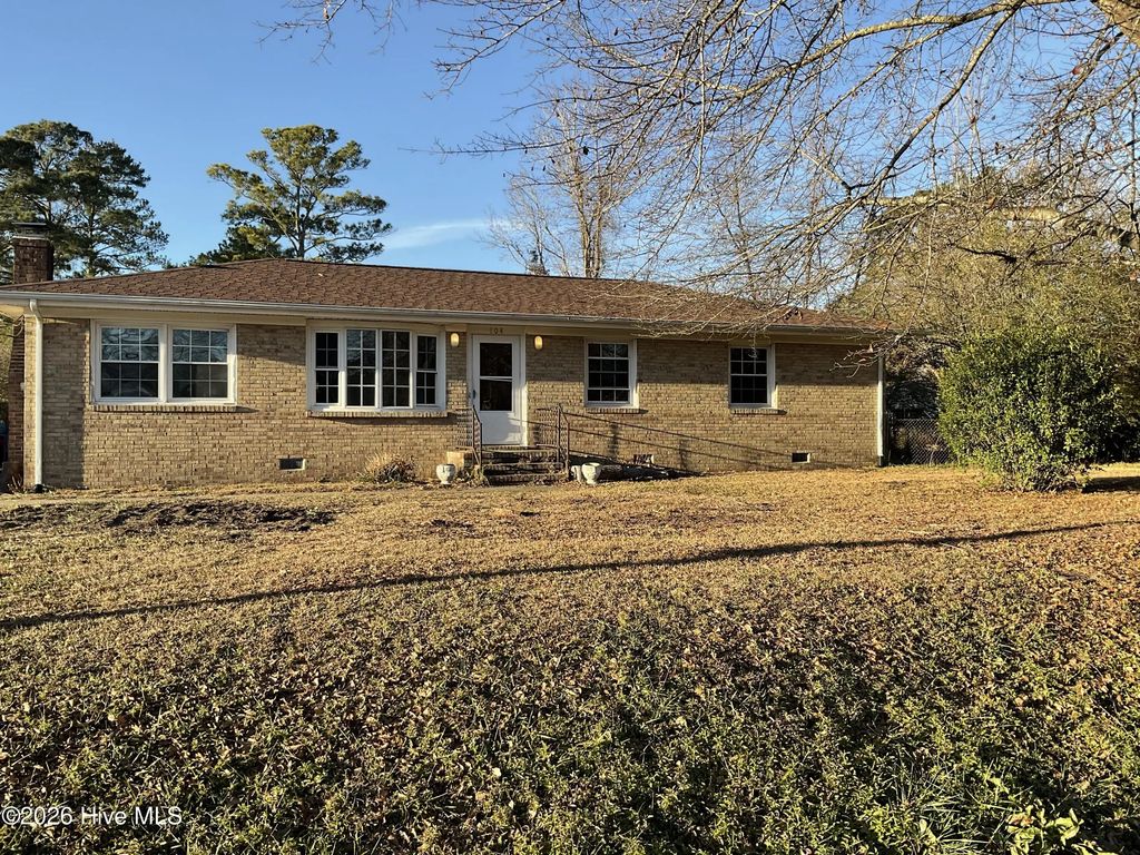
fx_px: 955
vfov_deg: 48.2
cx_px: 570
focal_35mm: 29
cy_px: 428
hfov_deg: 61.7
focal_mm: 3
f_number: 1.8
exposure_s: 1/593
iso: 16
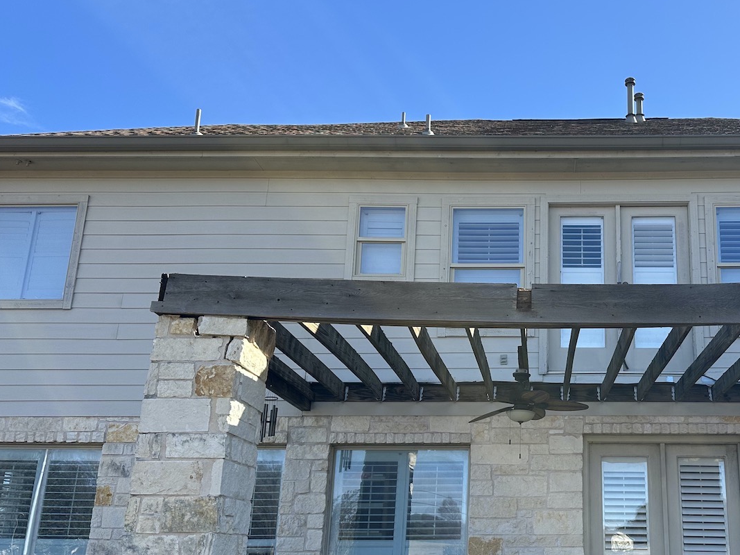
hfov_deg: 49.7
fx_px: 769
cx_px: 537
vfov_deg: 39.4
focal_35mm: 36
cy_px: 350
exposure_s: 1/2410
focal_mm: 6.86
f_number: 1.78
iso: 80
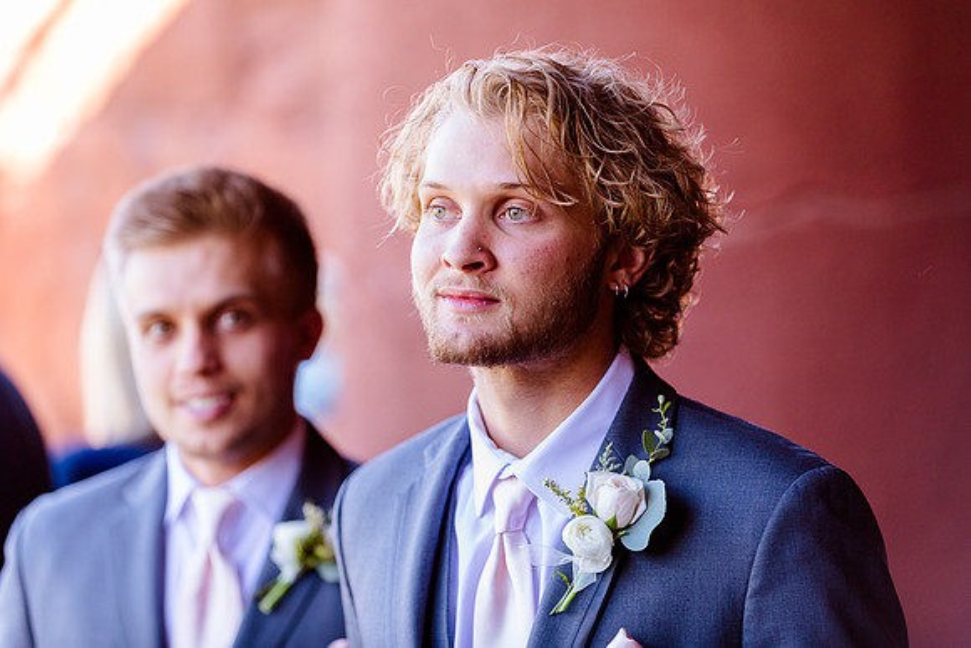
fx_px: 3917
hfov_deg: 14.1
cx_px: 522
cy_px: 299
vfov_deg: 9.5
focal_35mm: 145
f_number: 2.8
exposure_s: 1/500
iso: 1000
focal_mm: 135
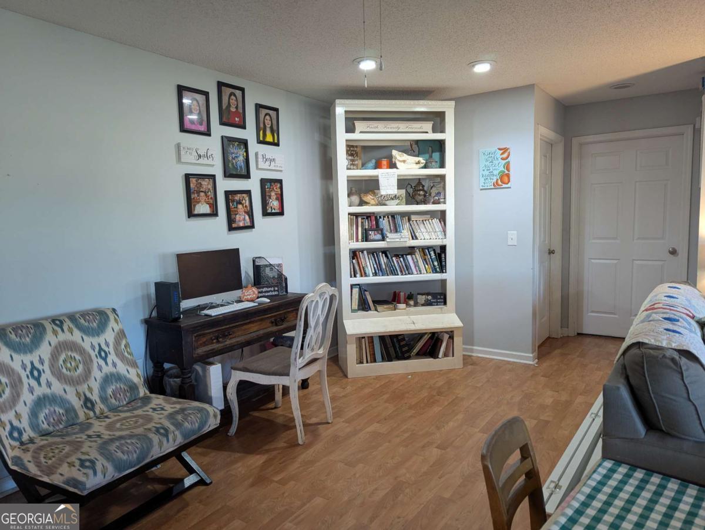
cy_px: 265
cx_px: 352
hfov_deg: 71.5
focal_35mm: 24
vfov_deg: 56.9
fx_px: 489
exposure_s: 1/24
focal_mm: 6.81
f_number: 1.85
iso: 185
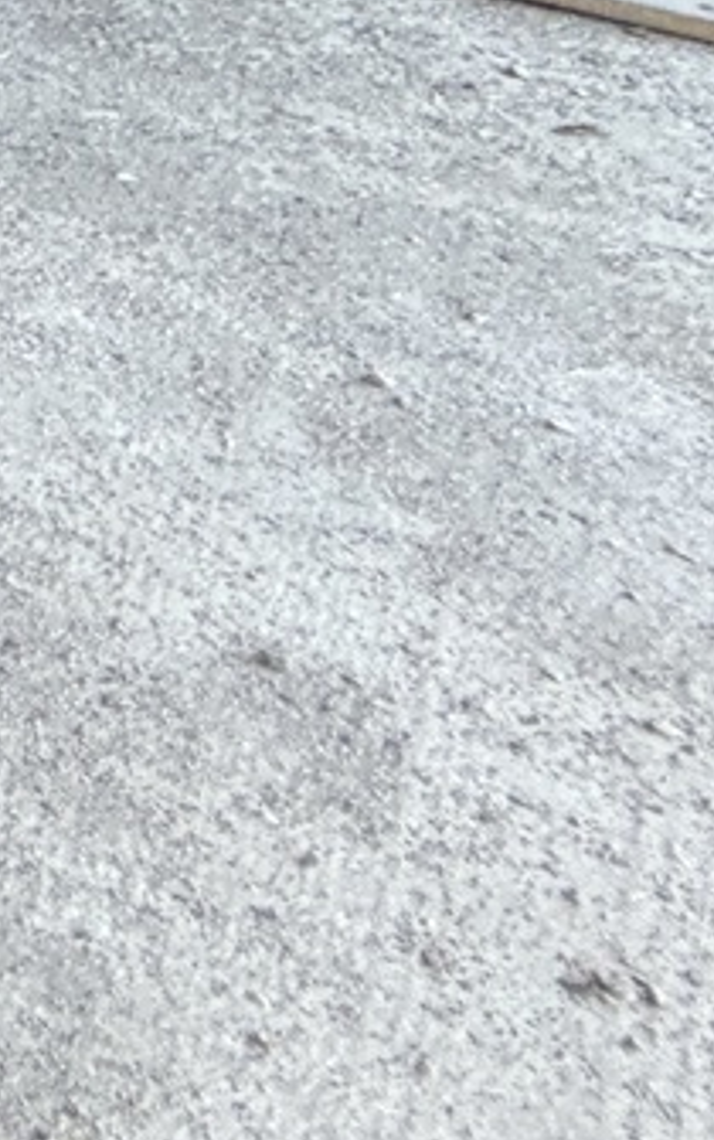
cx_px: -1836
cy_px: -1116
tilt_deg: -2.3
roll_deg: +0.3
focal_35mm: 85
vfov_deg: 17.6
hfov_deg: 9.2
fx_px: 2641
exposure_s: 1/121
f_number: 2.2
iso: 64
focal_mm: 2.22
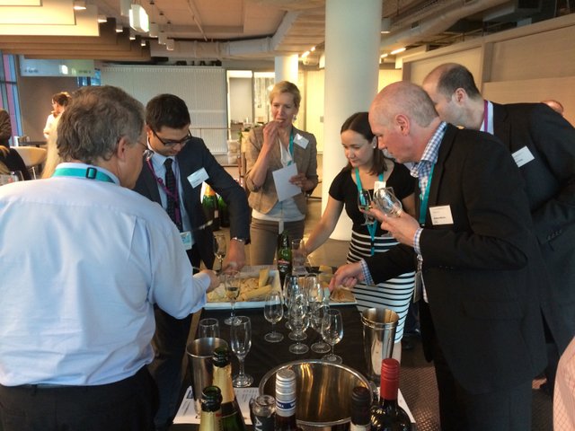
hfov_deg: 60.0
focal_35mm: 30
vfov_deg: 46.8
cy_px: 216
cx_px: 288
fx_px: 498
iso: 320
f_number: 2.2
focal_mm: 4.12
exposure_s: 1/24
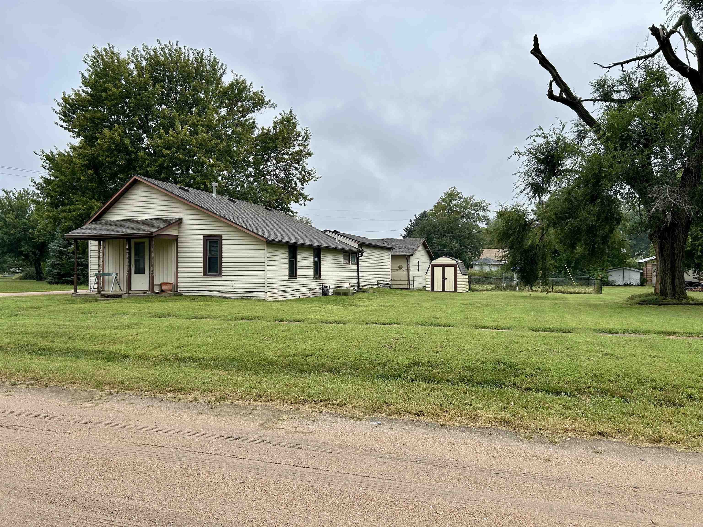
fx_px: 528
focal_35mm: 26
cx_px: 352
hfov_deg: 67.3
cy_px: 264
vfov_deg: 53.1
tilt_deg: +0.1
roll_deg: -0.4
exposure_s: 1/2299
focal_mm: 5.7
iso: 50
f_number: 1.5
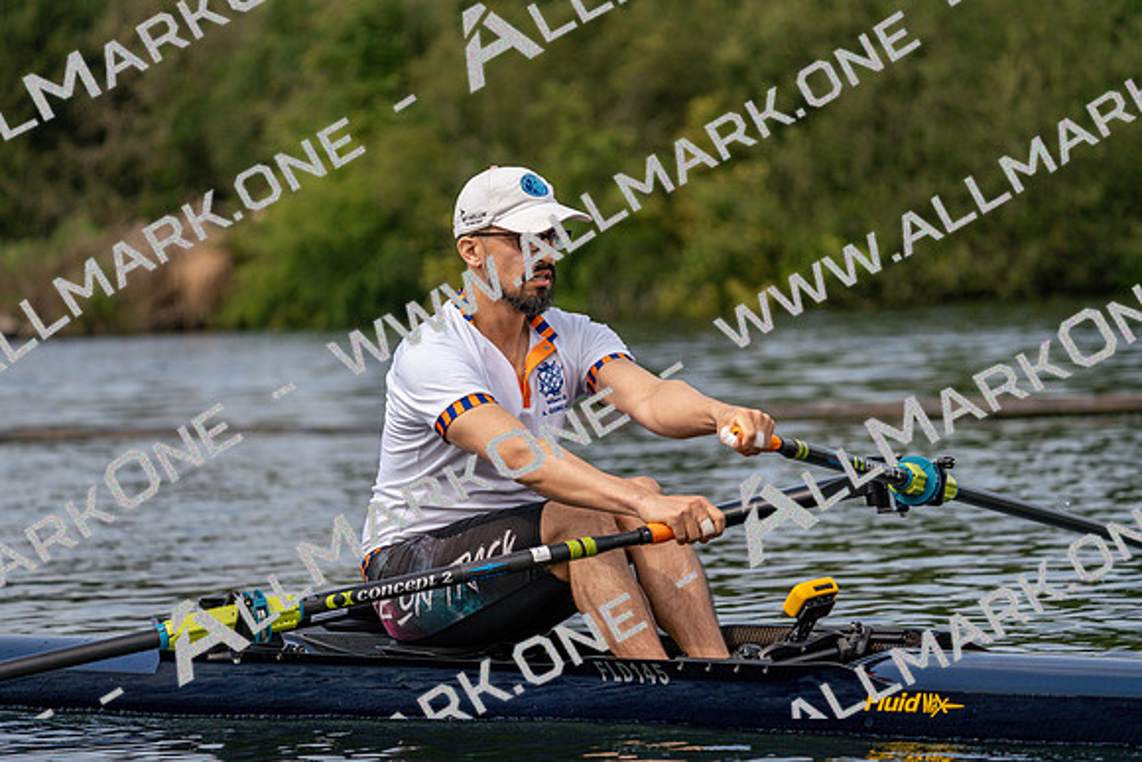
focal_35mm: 200
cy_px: 381
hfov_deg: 10.3
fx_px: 6346
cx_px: 571
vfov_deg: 6.9
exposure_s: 1/1600
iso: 400
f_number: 5.6
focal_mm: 200
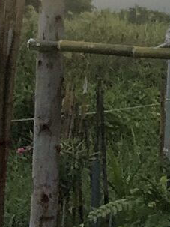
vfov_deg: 10.6
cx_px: 678
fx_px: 1212
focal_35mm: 185
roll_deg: -0.5
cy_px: -19
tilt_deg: +1.6
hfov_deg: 6.5
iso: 40
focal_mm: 3.99
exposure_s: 1/20
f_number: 1.8
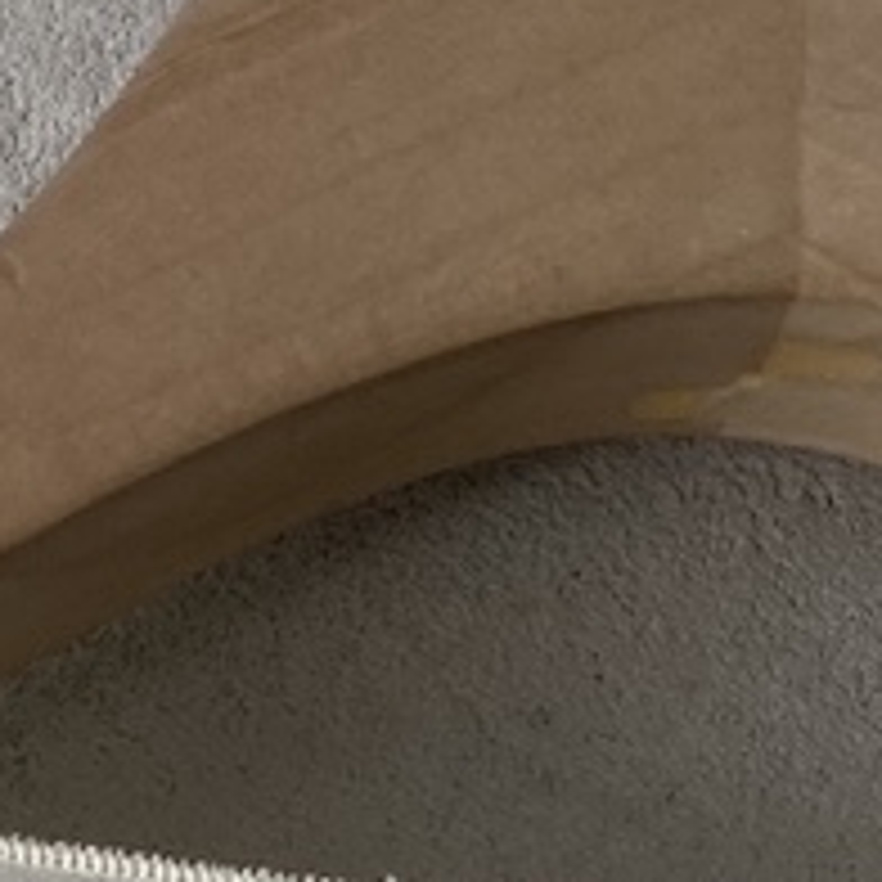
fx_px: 3603
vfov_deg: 11.8
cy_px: 2018
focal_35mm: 125
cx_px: -693
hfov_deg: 12.7
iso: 100
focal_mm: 4.25
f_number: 1.8
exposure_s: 1/122
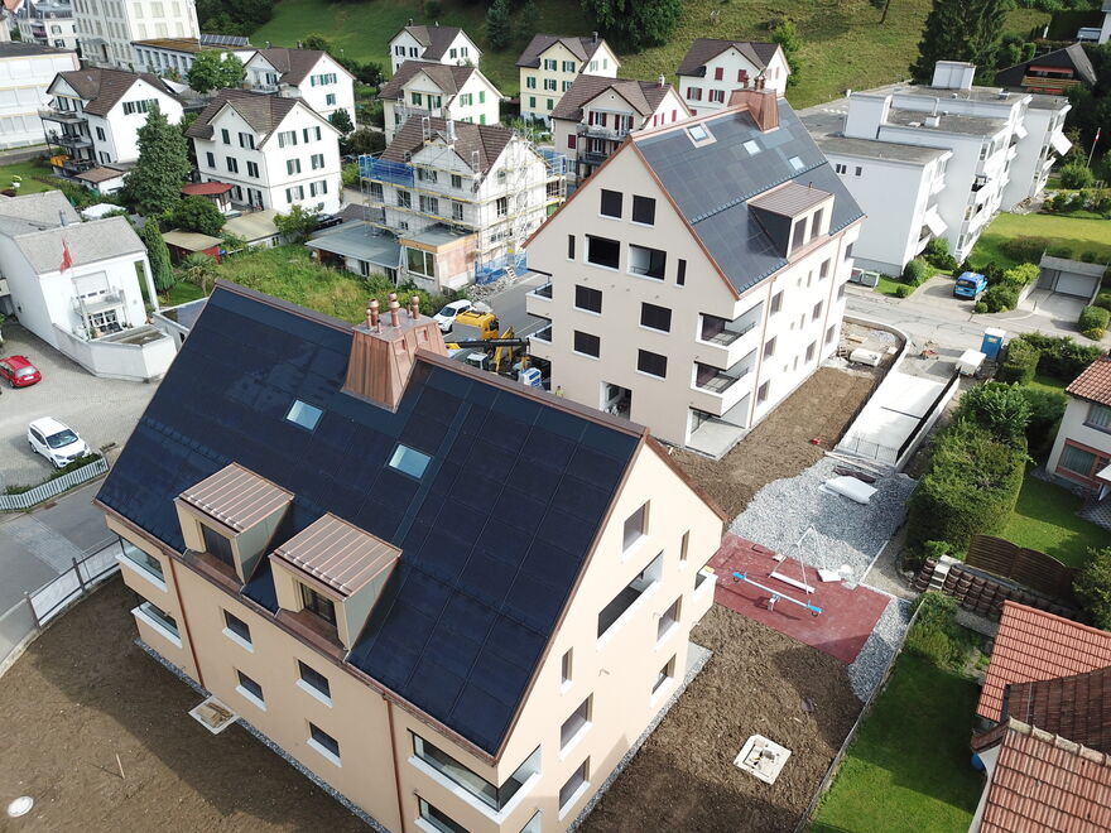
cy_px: 416
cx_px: 556
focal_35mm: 26
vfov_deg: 53.1
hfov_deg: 67.3
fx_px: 834
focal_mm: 4.73
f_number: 2.2
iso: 100
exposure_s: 1/687
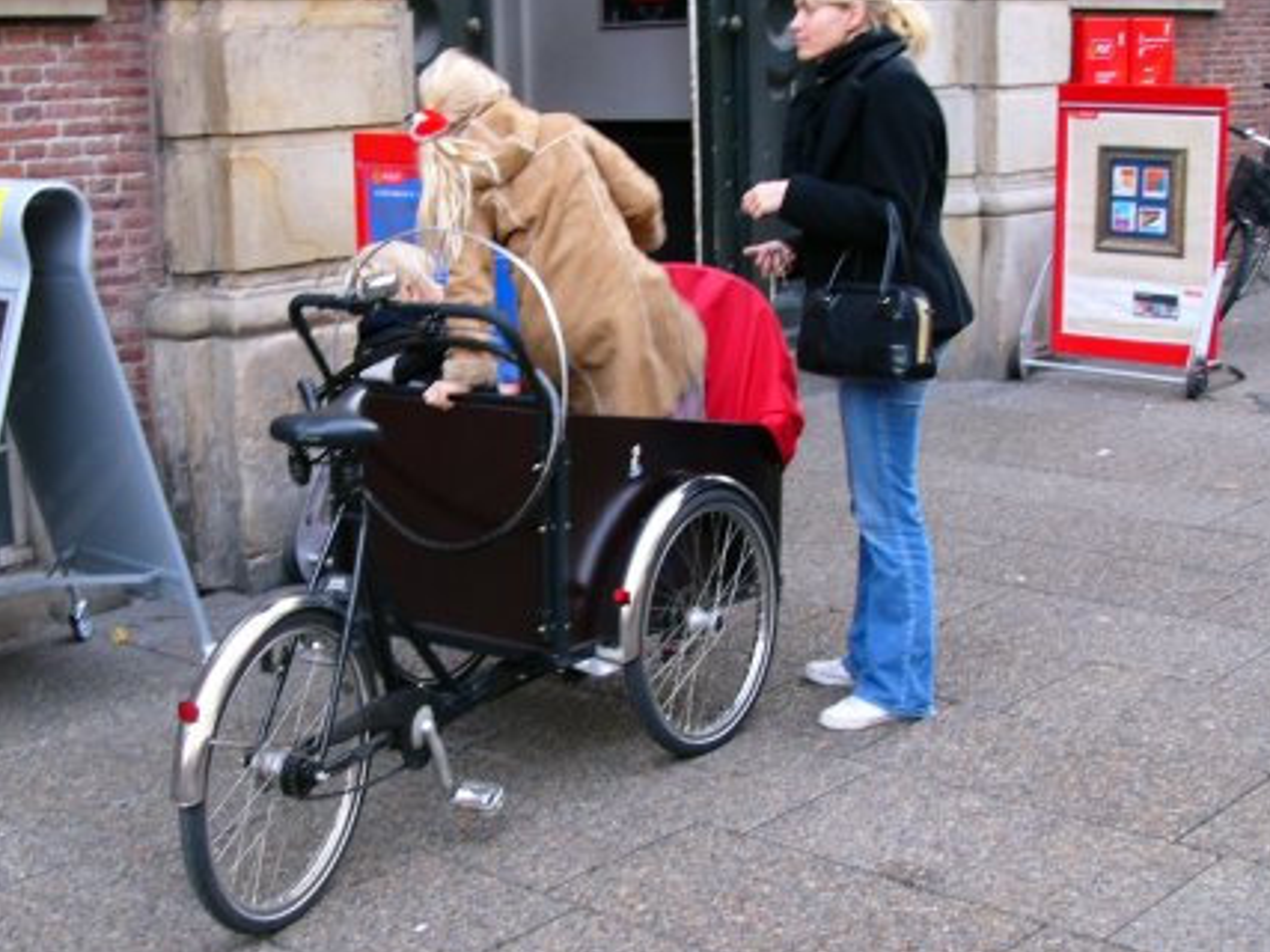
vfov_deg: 32.1
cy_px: 428
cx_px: 592
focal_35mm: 45
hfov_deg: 42.1
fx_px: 1651
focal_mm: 6.7
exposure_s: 1/13
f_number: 2.8
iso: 50
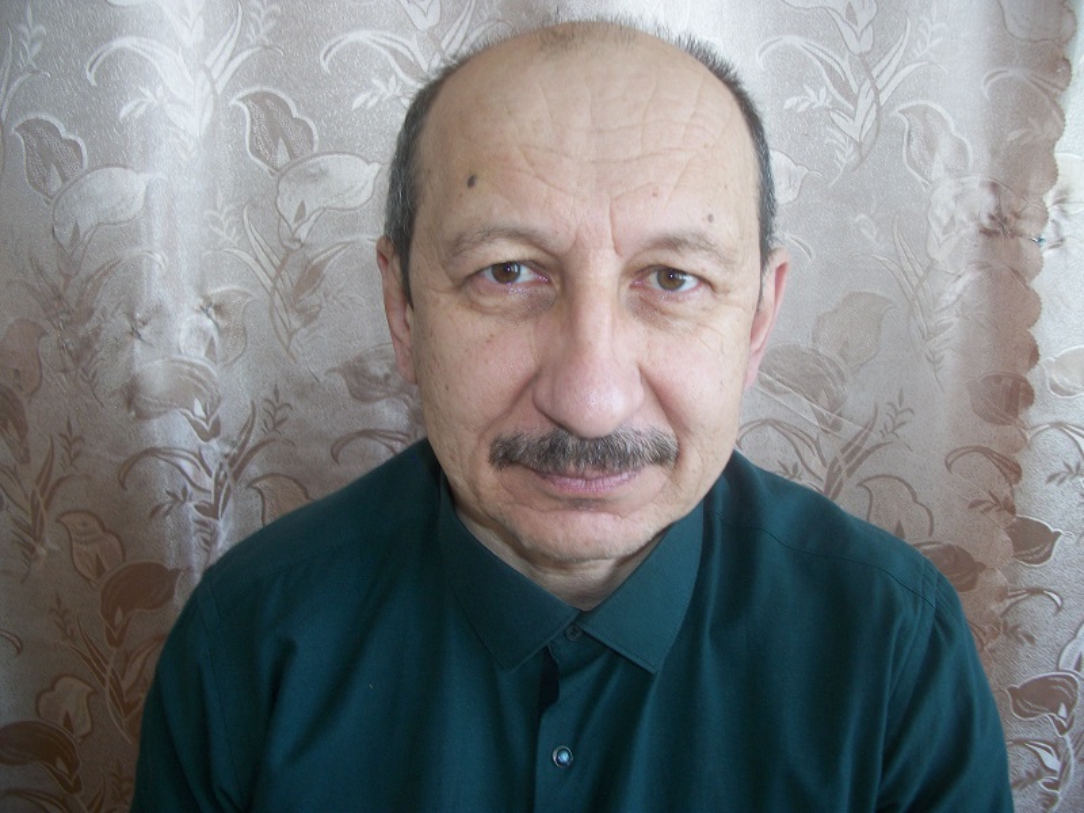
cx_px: 542
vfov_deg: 44.2
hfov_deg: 56.8
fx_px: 1002
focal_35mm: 32
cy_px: 406
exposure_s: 1/30
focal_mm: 5.7
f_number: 2.9
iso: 80
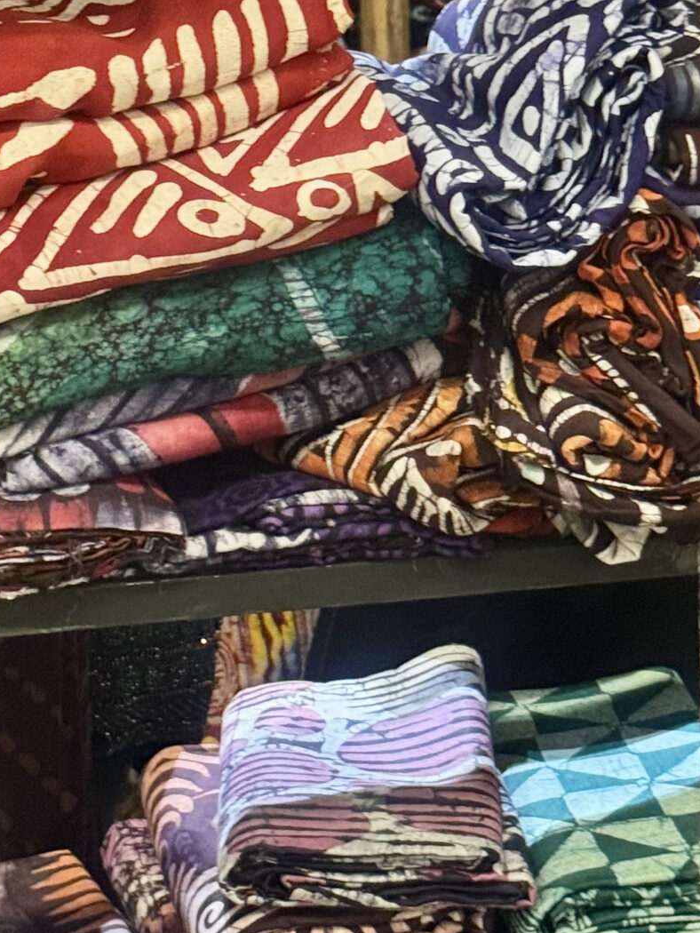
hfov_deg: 12.7
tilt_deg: -11.6
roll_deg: +0.0
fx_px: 3153
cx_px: 362
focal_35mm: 117
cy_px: 326
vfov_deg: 16.8
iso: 320
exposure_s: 1/40
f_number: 1.78
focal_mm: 6.76
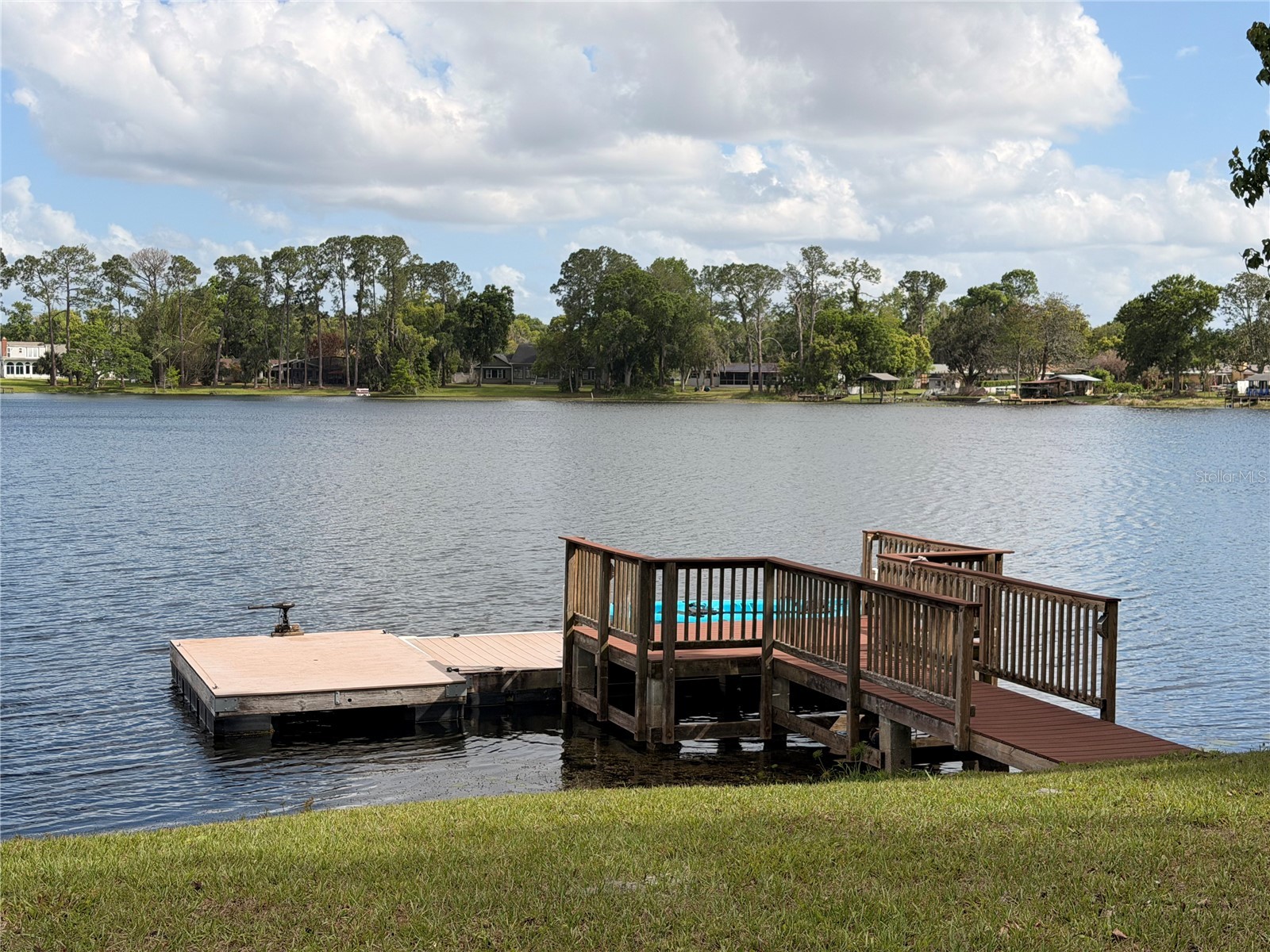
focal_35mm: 48
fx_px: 1761
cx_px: 635
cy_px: 476
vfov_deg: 30.3
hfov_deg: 39.7
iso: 64
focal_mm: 6.76
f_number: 1.78
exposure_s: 1/5587
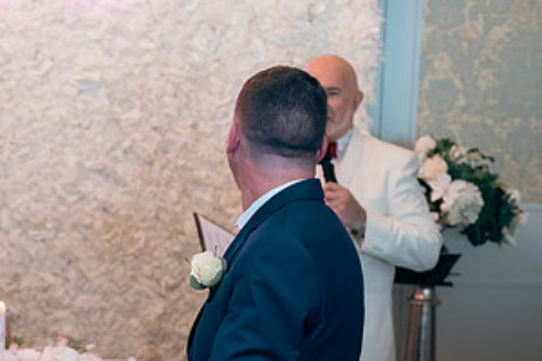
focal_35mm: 85
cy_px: 208
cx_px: 58
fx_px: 1280
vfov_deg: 16.1
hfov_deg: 23.3
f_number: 3.5
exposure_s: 1/160
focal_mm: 44
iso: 640
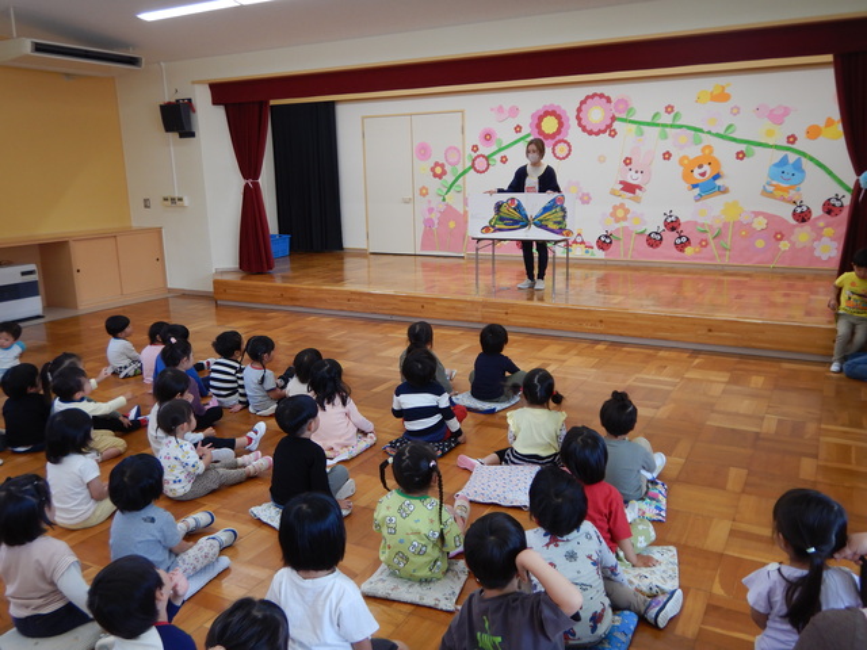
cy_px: 325
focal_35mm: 29
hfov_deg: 61.7
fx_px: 726
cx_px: 434
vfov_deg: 48.2
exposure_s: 1/60
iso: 125
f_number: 2.8
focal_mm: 5.1
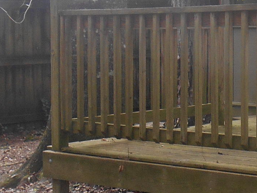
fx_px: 817
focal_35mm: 110
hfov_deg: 16.7
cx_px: 355
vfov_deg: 13.4
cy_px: 44
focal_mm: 4.7
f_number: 3.4
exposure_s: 1/30
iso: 125
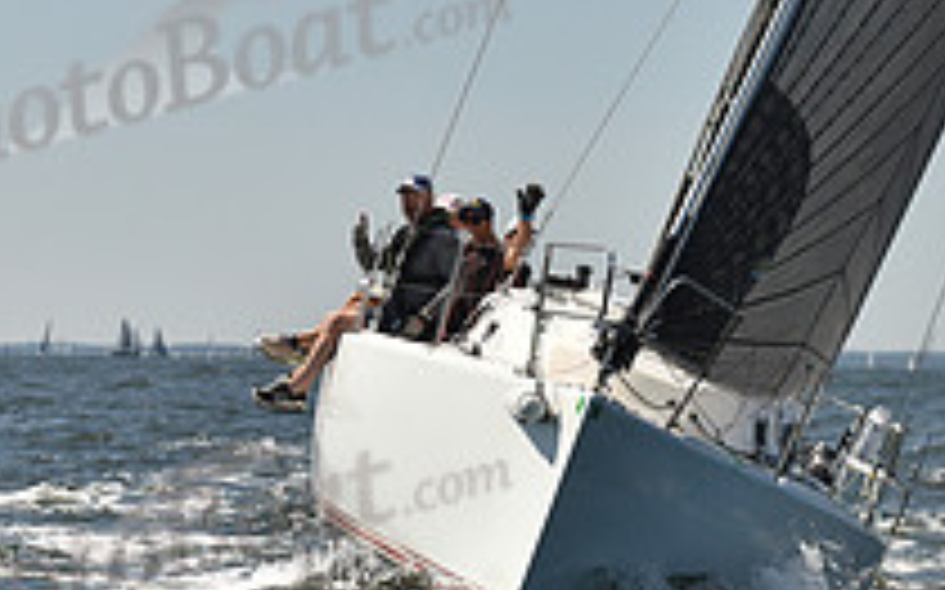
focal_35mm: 254
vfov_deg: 5.2
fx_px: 6538
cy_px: 241
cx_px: 747
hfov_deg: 8.3
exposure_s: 1/1600
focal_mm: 90
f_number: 3.5
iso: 250
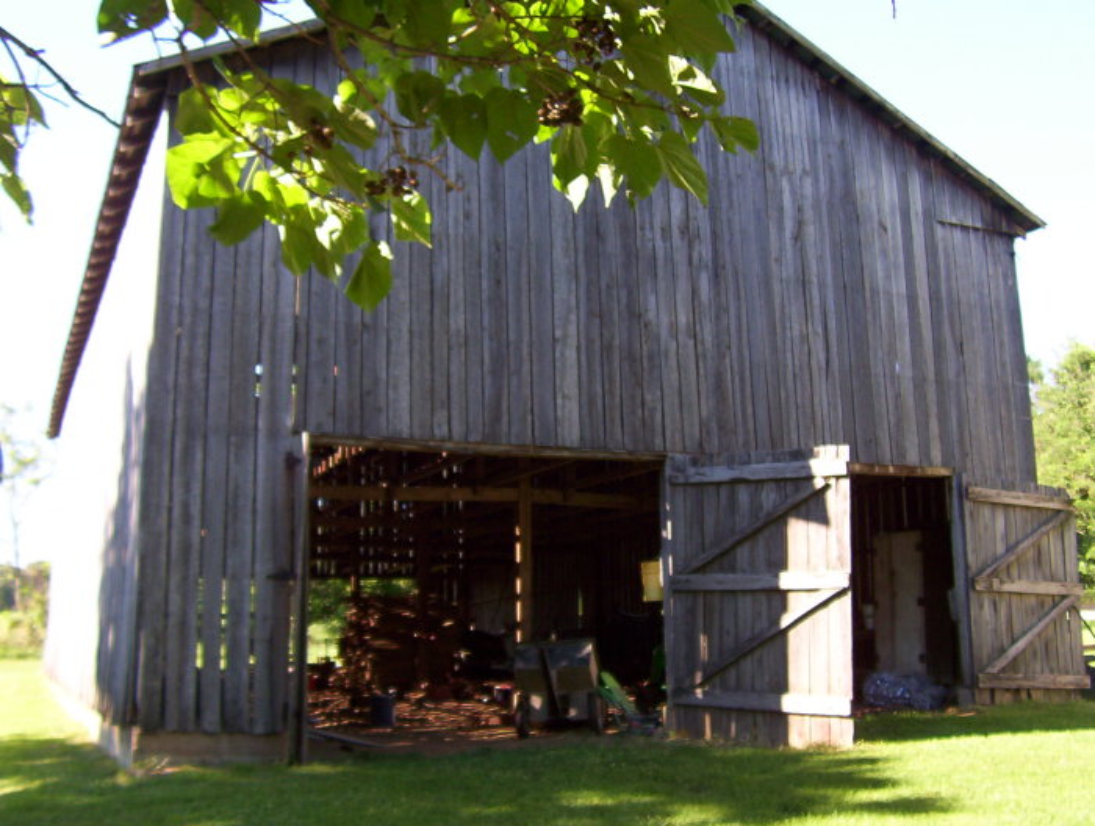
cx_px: 548
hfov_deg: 51.3
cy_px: 413
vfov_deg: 39.8
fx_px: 1141
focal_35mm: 36
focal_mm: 5.54
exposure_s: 1/268
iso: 100
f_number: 2.76
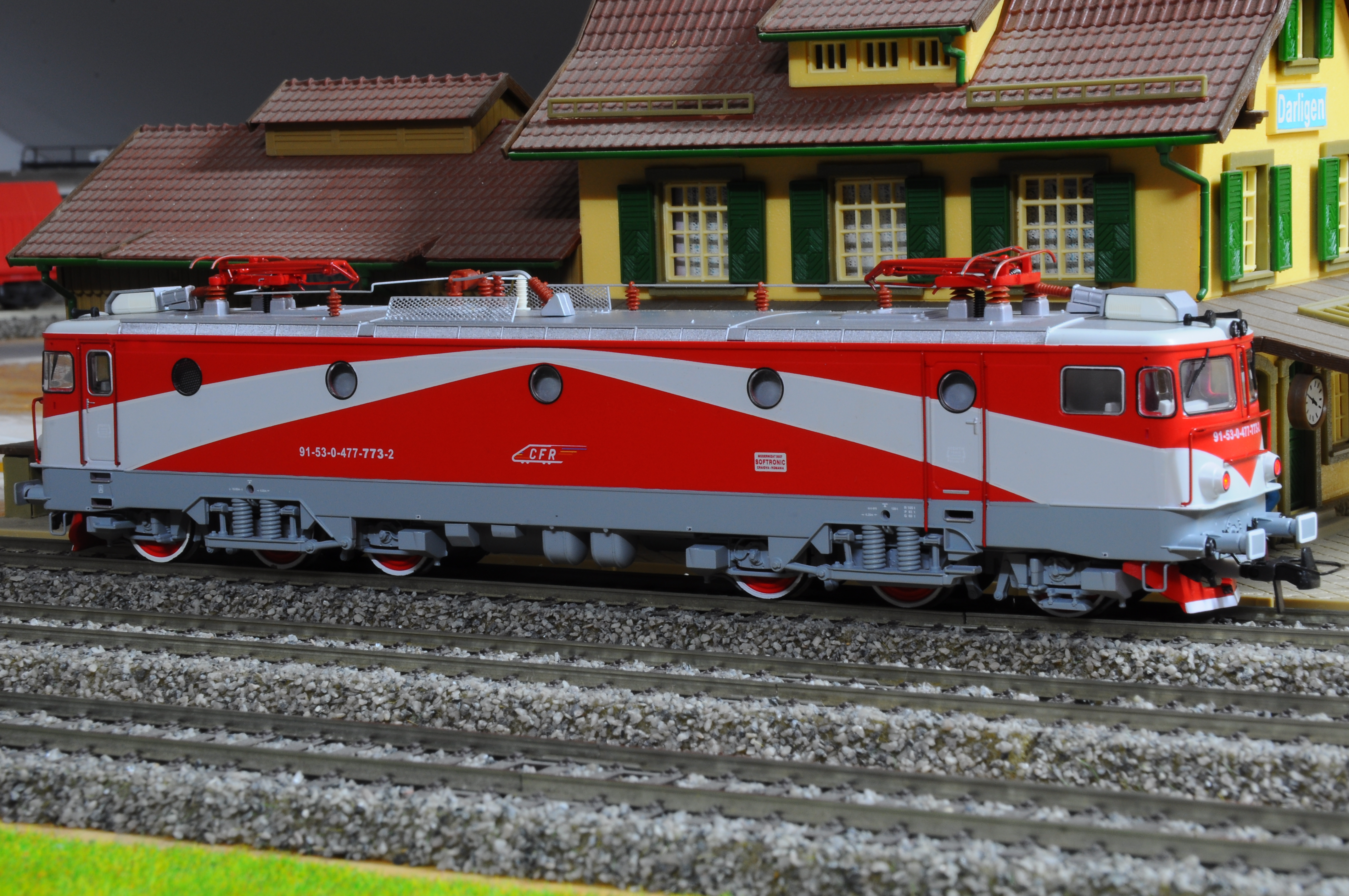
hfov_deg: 21.9
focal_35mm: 93
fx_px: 3481
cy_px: 448
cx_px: 674
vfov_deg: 14.7
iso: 200
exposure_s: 5
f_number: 36
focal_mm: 62
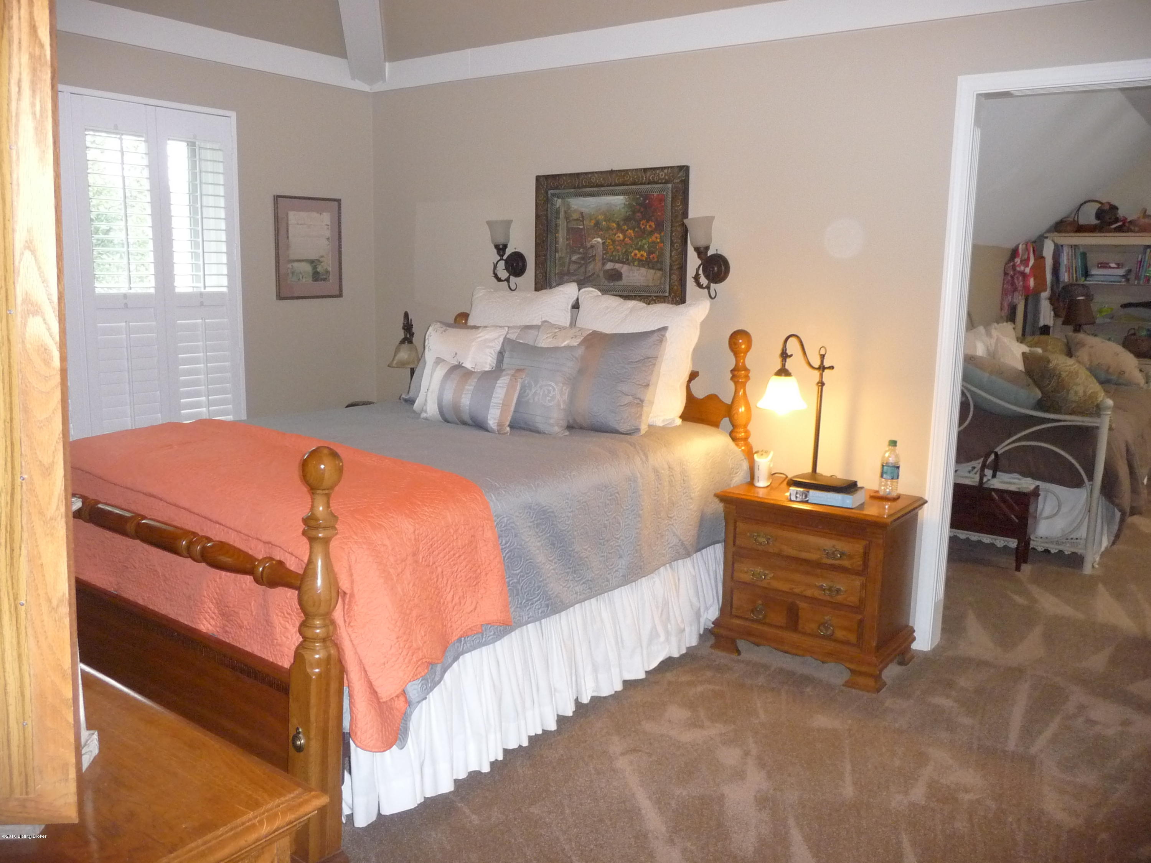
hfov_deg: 63.4
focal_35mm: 28
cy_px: 432
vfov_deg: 49.7
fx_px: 931
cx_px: 576
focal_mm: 4.7
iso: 400
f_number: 3.3
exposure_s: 1/30
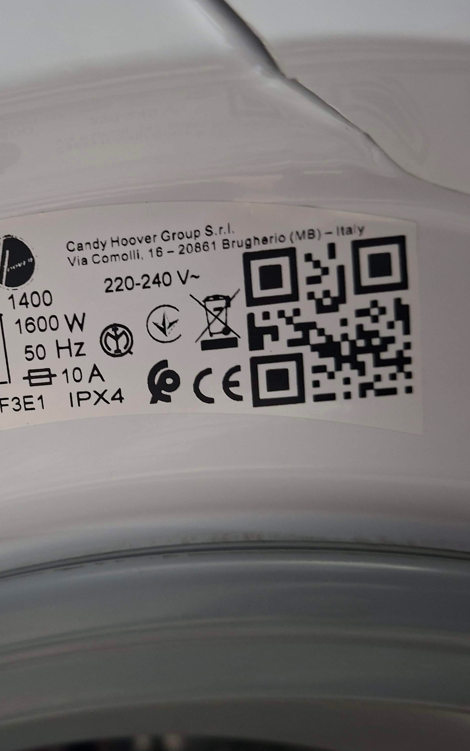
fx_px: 676
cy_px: 375
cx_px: 92
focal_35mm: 33
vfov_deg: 58.1
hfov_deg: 36.9
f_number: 1.8
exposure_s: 1/25
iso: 500
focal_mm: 5.54
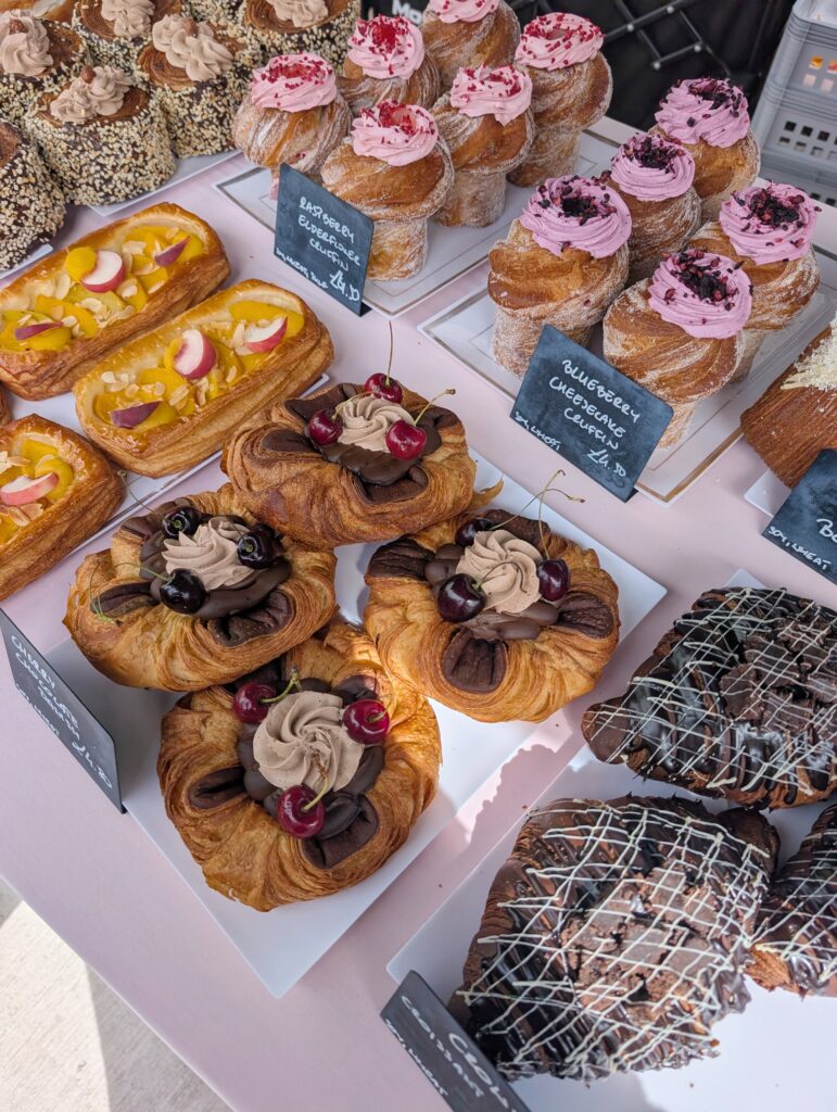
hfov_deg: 56.9
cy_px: 556
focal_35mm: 24
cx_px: 418
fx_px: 772
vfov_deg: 71.5
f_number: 1.68
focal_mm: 6.9
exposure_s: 1/1058
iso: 18
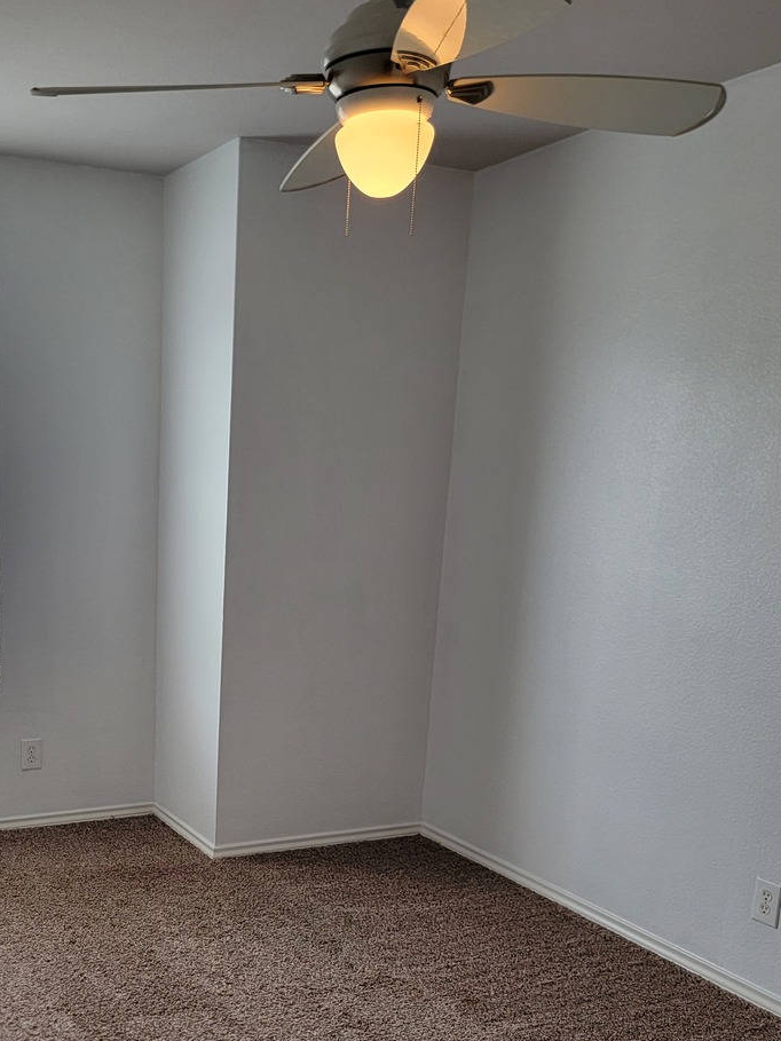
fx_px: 1143
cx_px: 202
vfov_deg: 47.7
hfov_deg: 36.9
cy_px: 741
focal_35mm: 38
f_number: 1.8
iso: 125
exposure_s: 1/120
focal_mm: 6.7
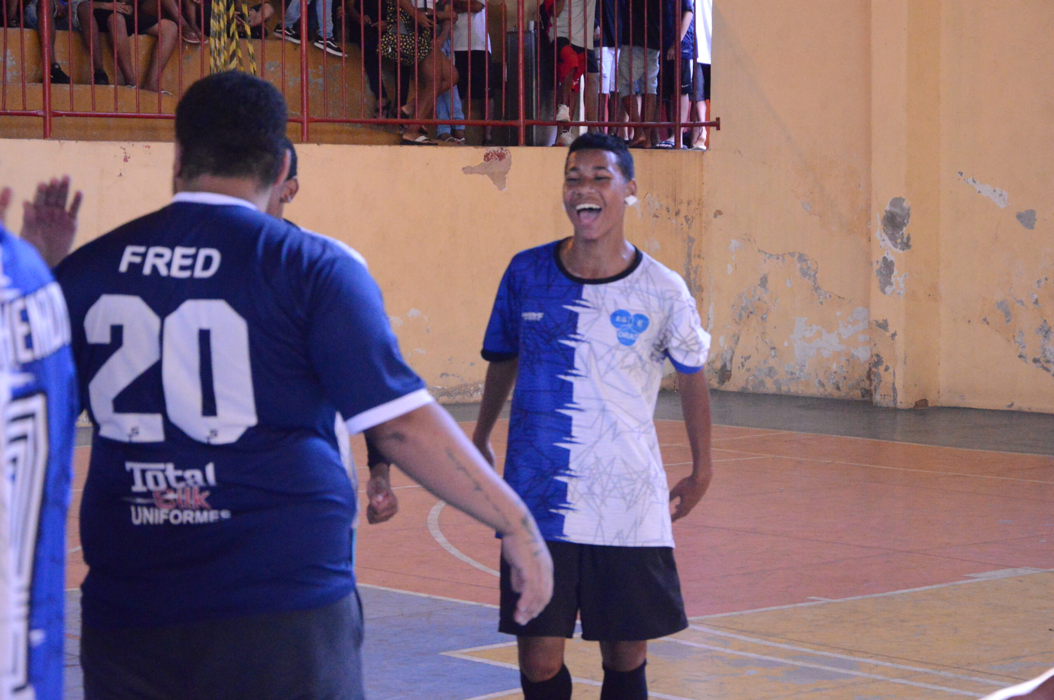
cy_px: 350
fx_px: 2720
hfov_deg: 21.9
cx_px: 527
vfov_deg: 14.7
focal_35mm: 93
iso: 6400
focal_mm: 62
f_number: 5.3
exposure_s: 1/320
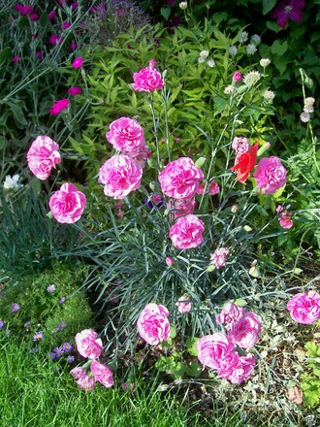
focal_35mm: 36
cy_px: 214
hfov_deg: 39.7
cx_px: 160
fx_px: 444
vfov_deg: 51.4
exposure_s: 1/432
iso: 80
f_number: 2.7
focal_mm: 6
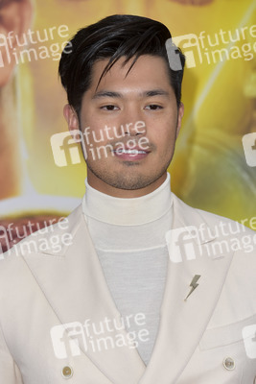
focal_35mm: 170
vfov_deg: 12.1
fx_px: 1812
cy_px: 192
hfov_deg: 8.1
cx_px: 128
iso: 320
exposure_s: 1/250
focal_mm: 170
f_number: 6.3
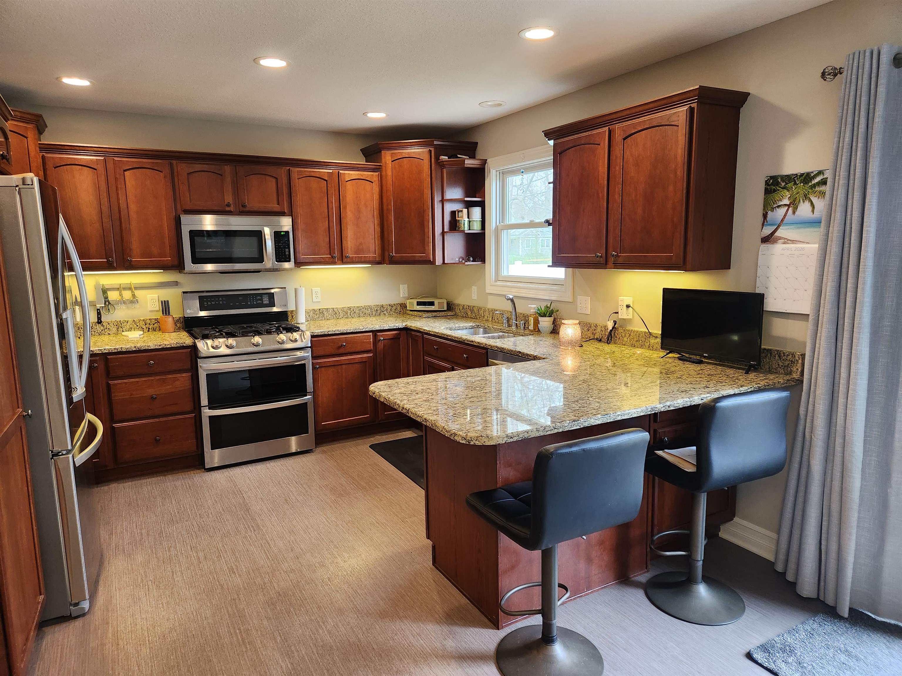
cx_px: 451
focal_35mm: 23
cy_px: 338
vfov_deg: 58.9
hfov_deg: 73.9
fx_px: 599
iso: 320
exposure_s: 1/120
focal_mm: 5.4
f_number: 1.8
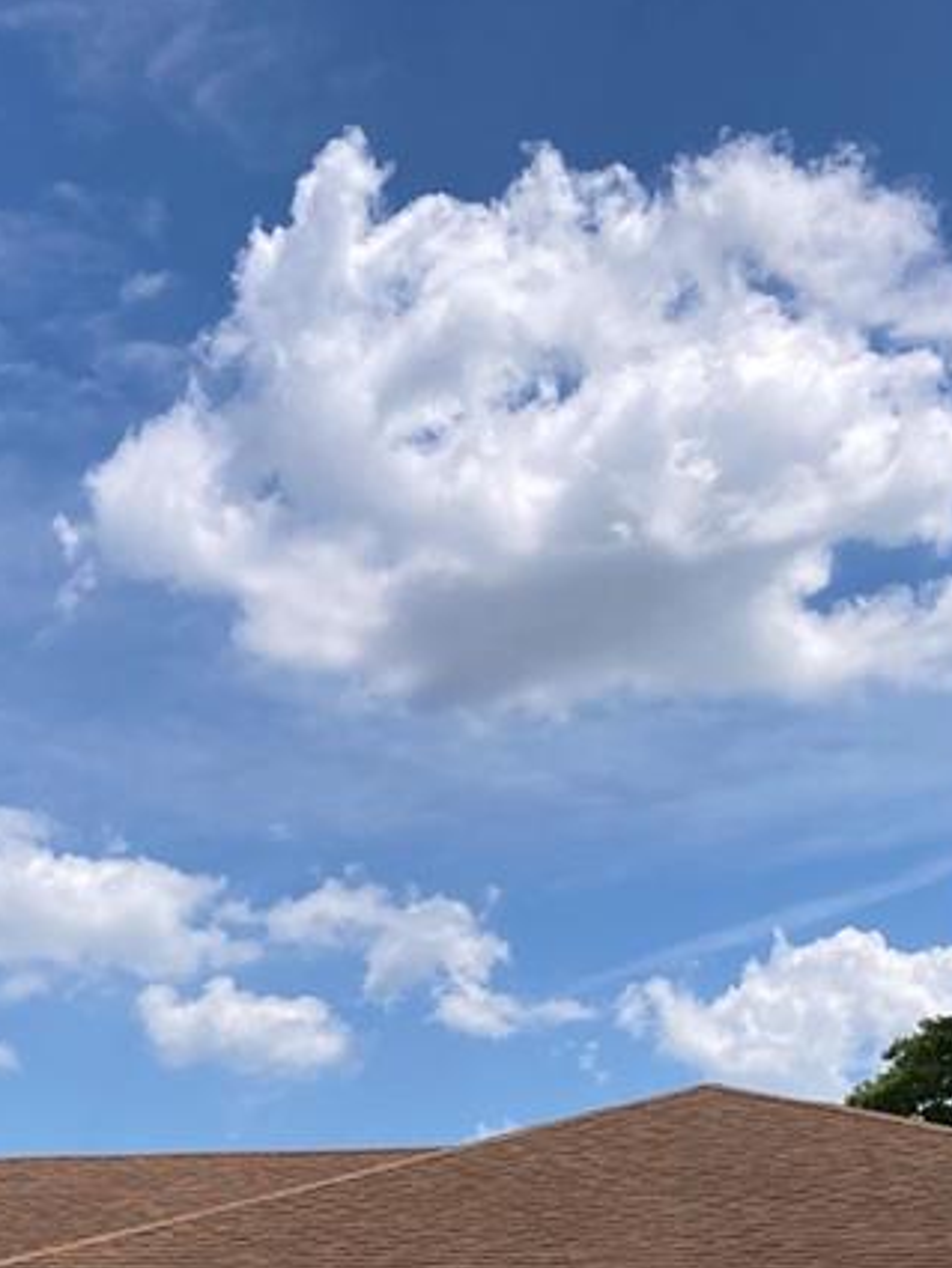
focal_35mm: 79
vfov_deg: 21.8
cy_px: 1724
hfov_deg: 18.5
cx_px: 227
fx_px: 2895
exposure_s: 1/3205
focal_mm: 3.99
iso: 25
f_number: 1.8
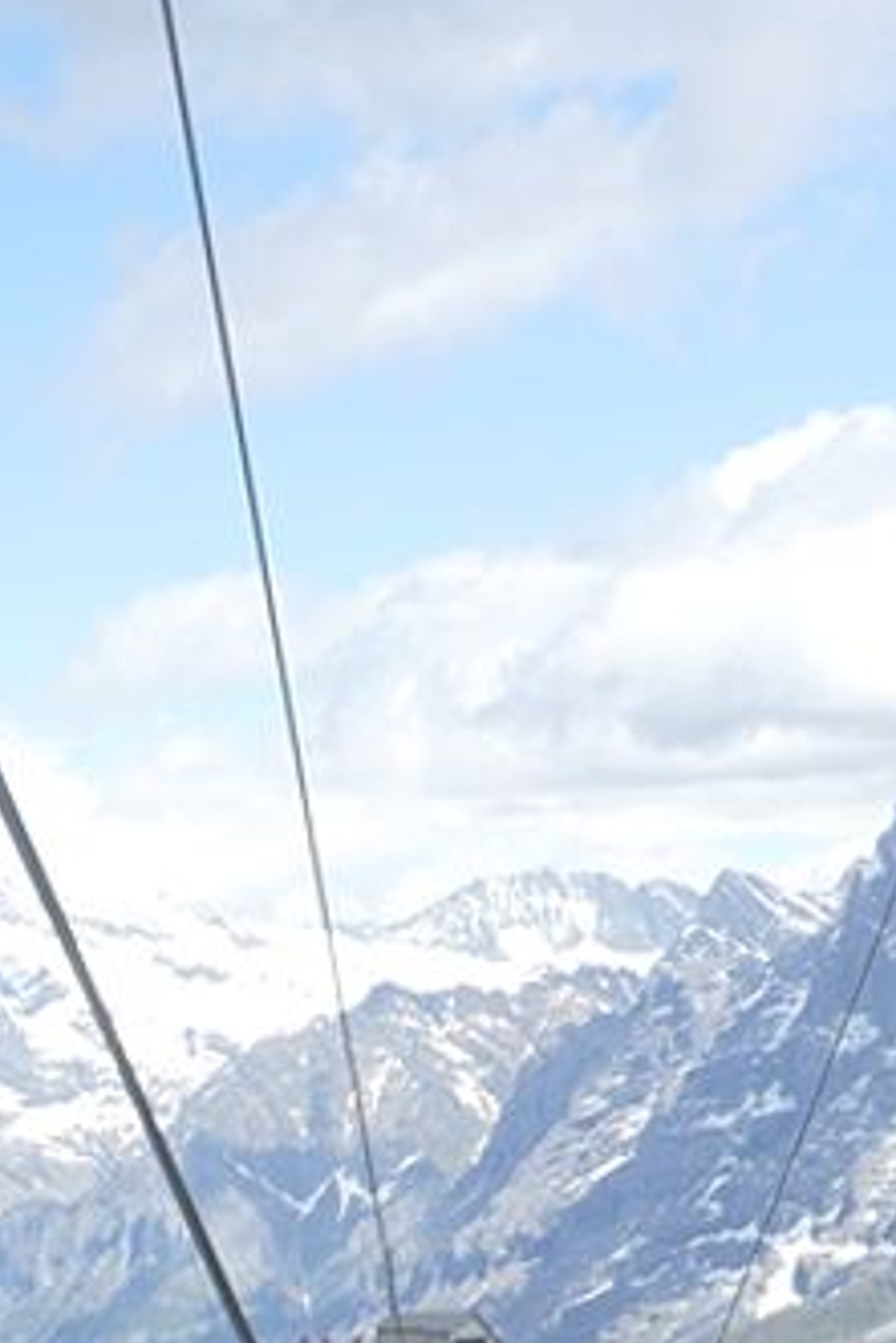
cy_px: 1850
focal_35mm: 145
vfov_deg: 13.5
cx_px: 255
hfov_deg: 9.5
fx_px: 5407
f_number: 10
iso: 100
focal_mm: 24
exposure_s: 1/100
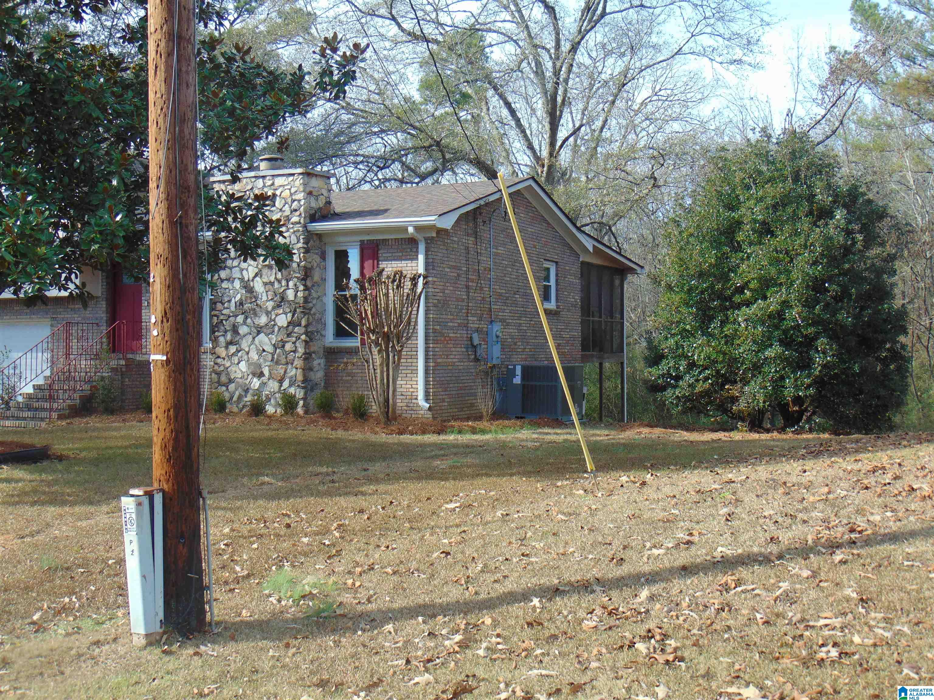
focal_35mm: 42
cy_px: 350
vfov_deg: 34.3
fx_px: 1133
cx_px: 467
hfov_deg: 44.8
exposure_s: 1/320
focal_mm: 7.6
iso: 80
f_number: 3.3
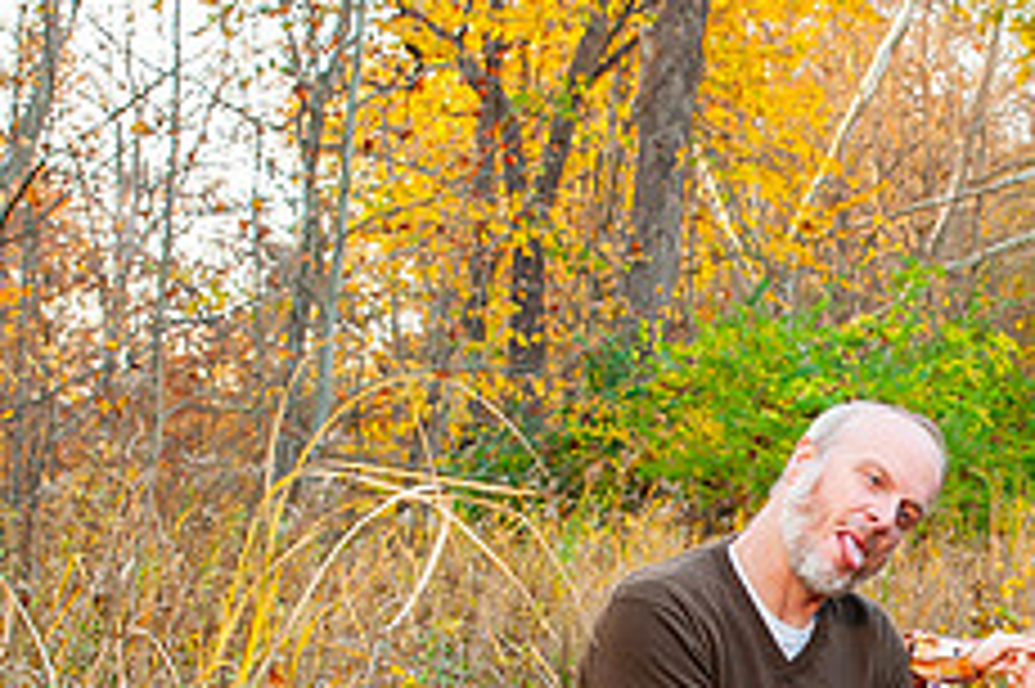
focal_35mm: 92
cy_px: 654
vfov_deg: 14.6
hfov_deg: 21.4
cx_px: 1021
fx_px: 2643
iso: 500
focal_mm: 30
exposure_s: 1/160
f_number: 5.6
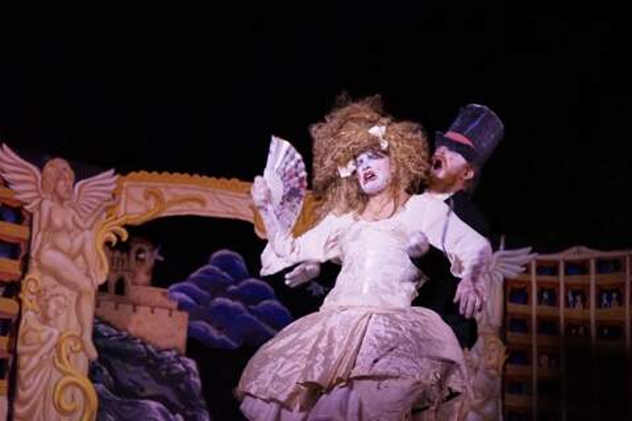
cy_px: 210
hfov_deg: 31.9
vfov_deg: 21.6
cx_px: 316
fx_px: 1106
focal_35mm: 63
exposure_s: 1/125
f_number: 5.6
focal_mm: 63
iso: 6400
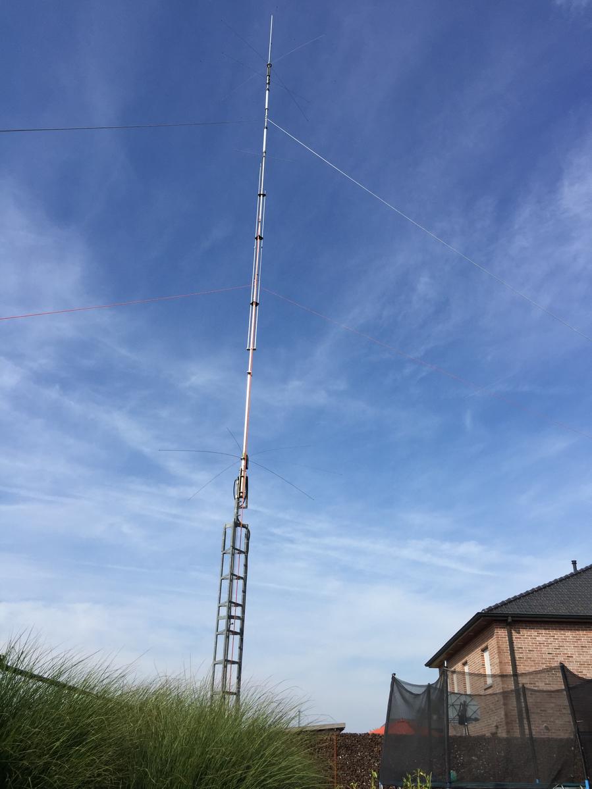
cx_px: 296
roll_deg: -1.3
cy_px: 394
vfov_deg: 61.7
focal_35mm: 29
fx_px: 661
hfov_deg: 48.2
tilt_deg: +31.3
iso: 32
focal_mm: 4.15
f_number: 2.2
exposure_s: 1/2083
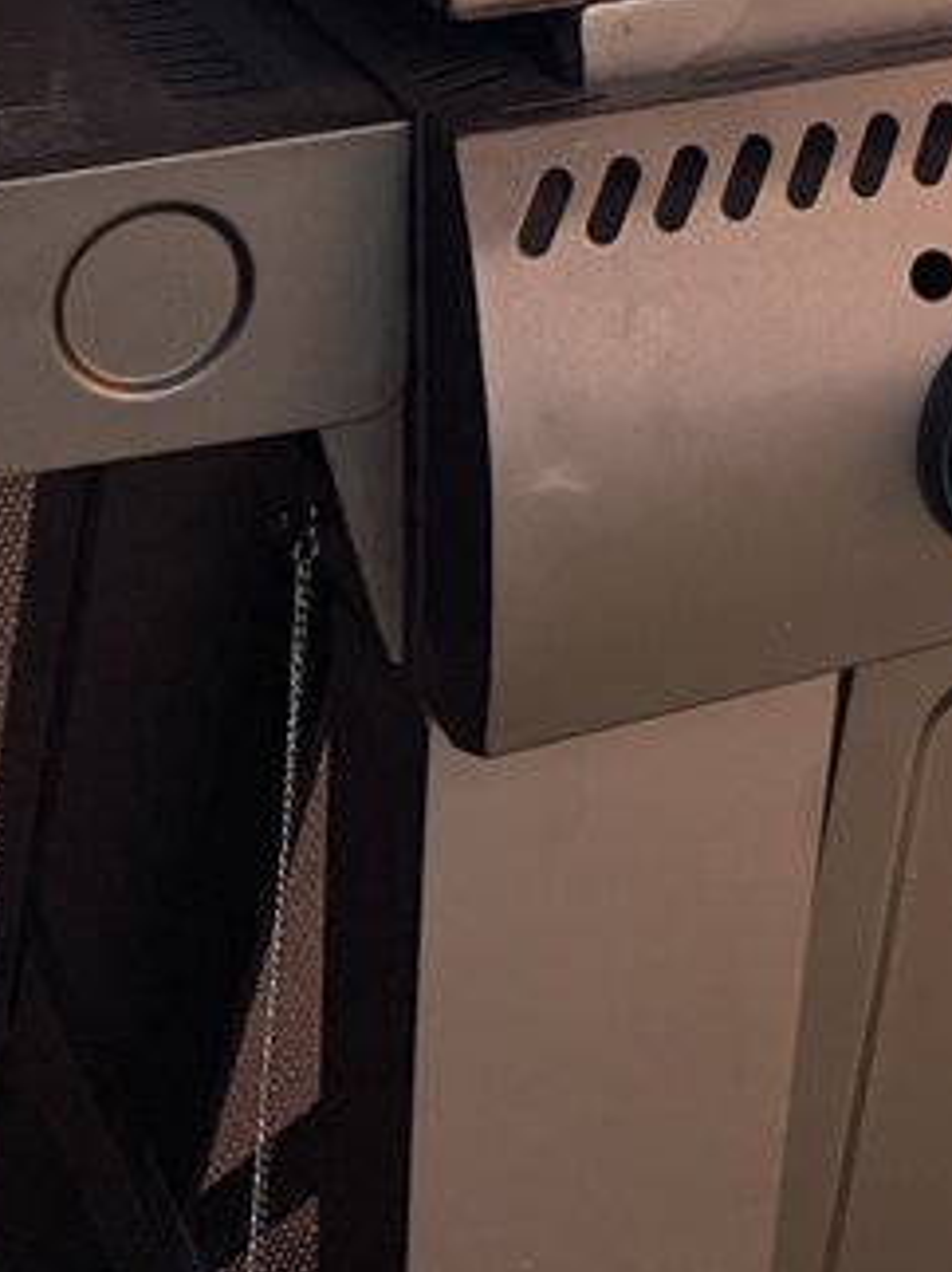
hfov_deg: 14.2
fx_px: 3412
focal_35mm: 93
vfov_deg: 17.4
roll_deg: -1.5
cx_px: 1648
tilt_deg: -1.9
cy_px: -985
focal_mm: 5.1
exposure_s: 1/1078
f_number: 1.6
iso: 32
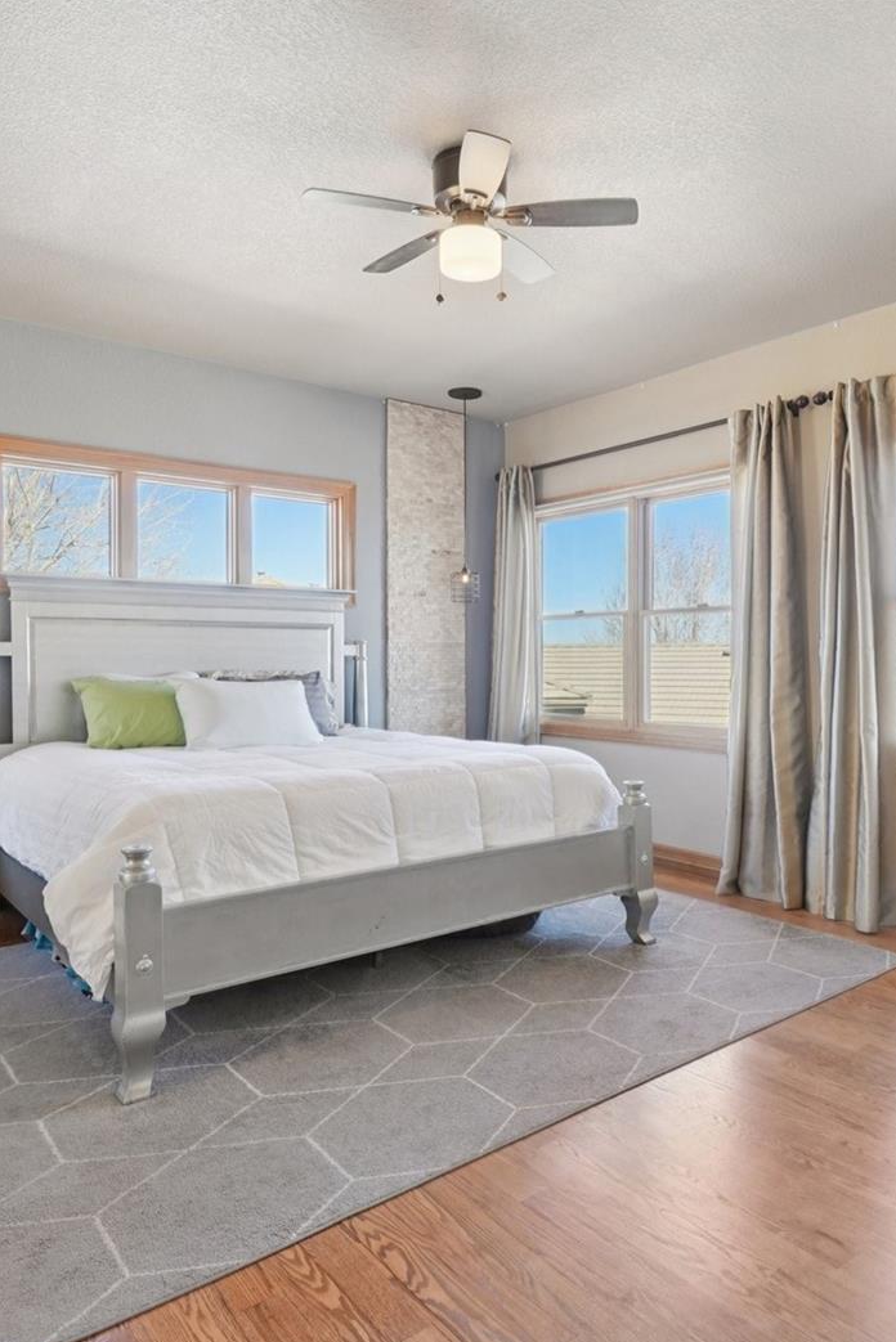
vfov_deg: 76.1
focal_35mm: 23
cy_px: 678
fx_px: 858
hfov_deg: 54.9
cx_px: 514
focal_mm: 10
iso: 400
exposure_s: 1/40
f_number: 8
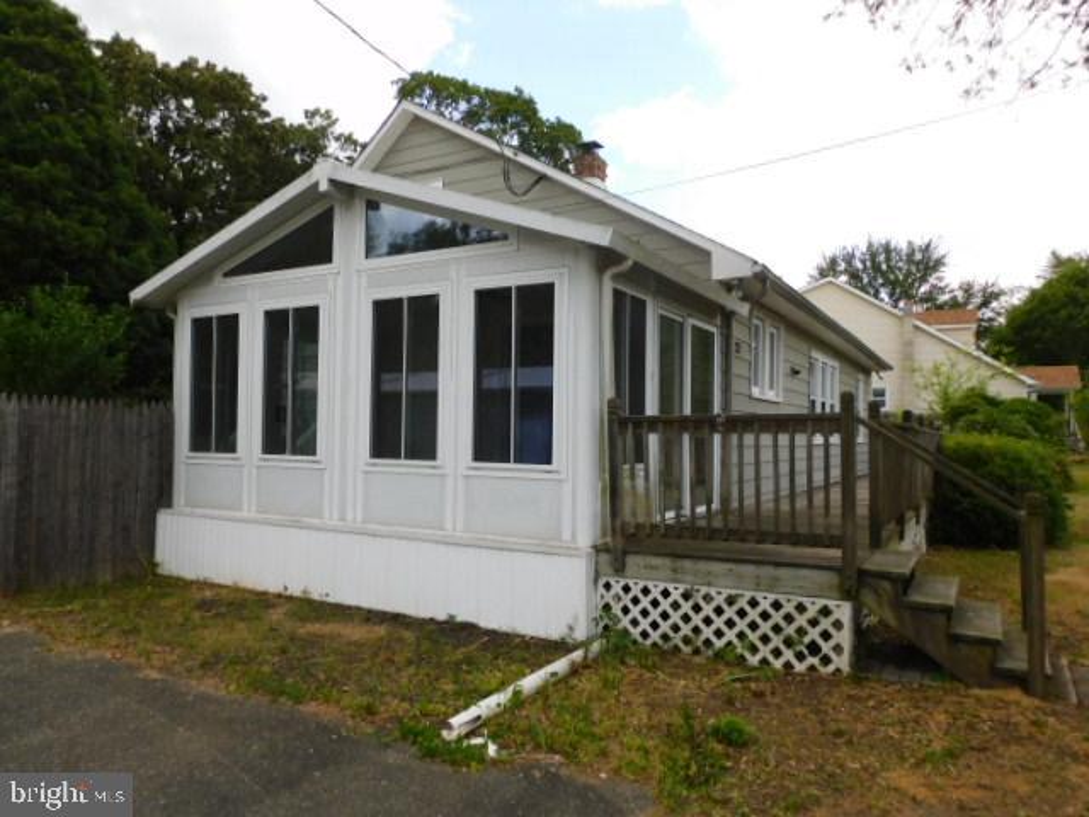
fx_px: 755
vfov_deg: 56.8
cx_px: 544
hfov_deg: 71.6
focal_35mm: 24
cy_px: 408
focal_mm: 4.3
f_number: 3.3
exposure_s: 1/400
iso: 125
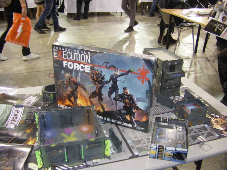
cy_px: 85
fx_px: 249
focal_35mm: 38
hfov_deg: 49.0
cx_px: 114
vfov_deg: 37.7
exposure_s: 1/50
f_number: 3.5
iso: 800
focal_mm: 6.3
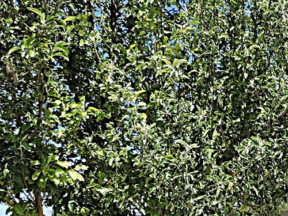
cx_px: 397
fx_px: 799
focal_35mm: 96
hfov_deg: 18.7
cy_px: 278
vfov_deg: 14.8
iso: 100
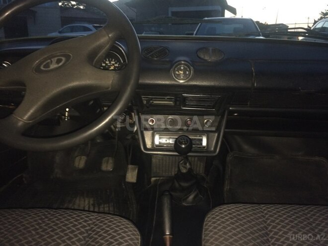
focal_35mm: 29
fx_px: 275
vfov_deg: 48.2
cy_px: 123
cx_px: 164
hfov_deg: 61.7
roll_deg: +0.8
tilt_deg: -15.2
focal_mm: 4.15
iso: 160
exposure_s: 1/17
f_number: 2.2
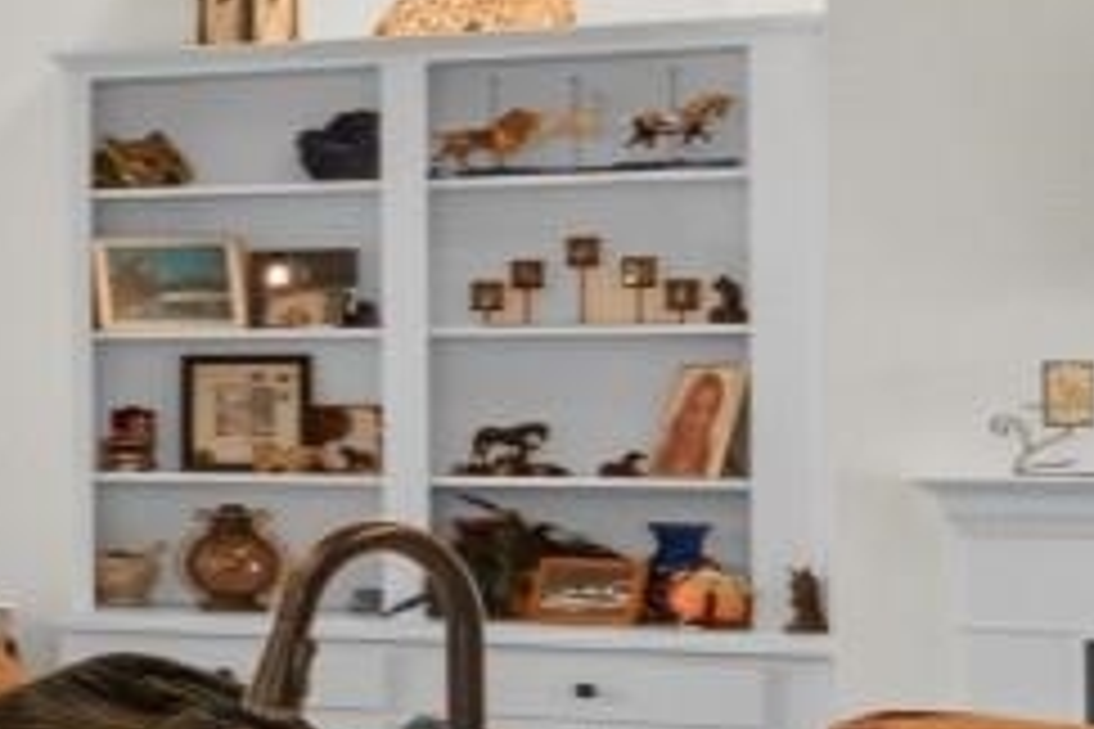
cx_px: -2512
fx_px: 3039
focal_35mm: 100
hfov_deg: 10.3
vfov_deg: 13.7
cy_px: 378
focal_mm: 10
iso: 100
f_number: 4.5
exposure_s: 1/3
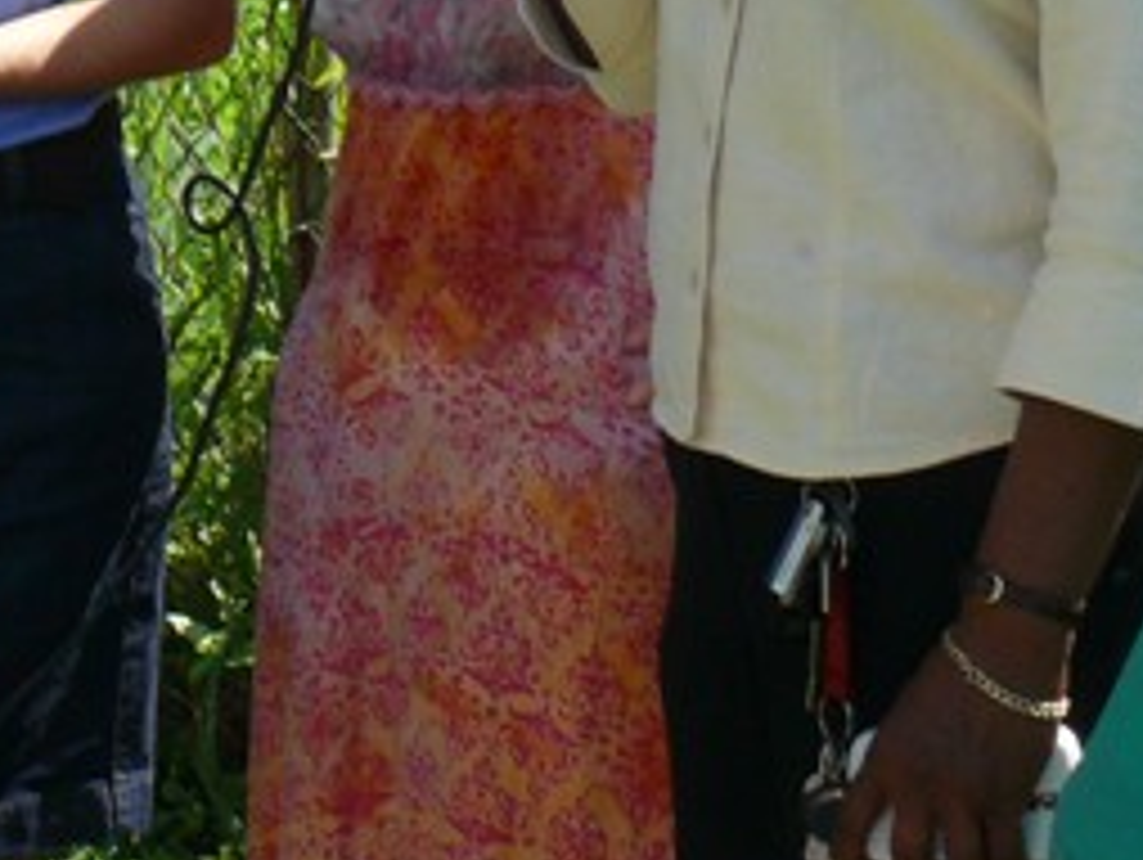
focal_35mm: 141
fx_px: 4660
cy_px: -396
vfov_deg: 10.2
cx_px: 11
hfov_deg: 13.8
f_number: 5.6
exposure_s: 1/320
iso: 100
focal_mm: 7.4
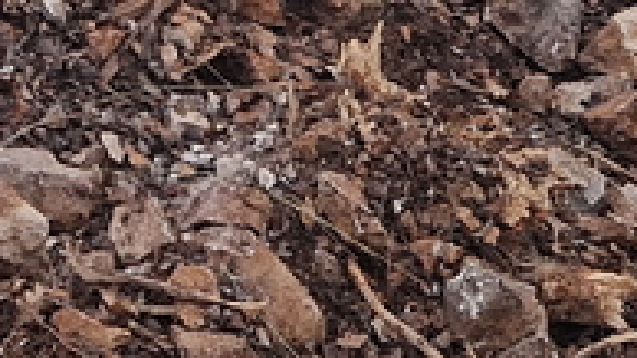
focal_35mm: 155
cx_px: -33
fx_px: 2617
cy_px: -1038
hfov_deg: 13.6
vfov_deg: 6.4
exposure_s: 1/183
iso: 50
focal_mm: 5.4
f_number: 1.8
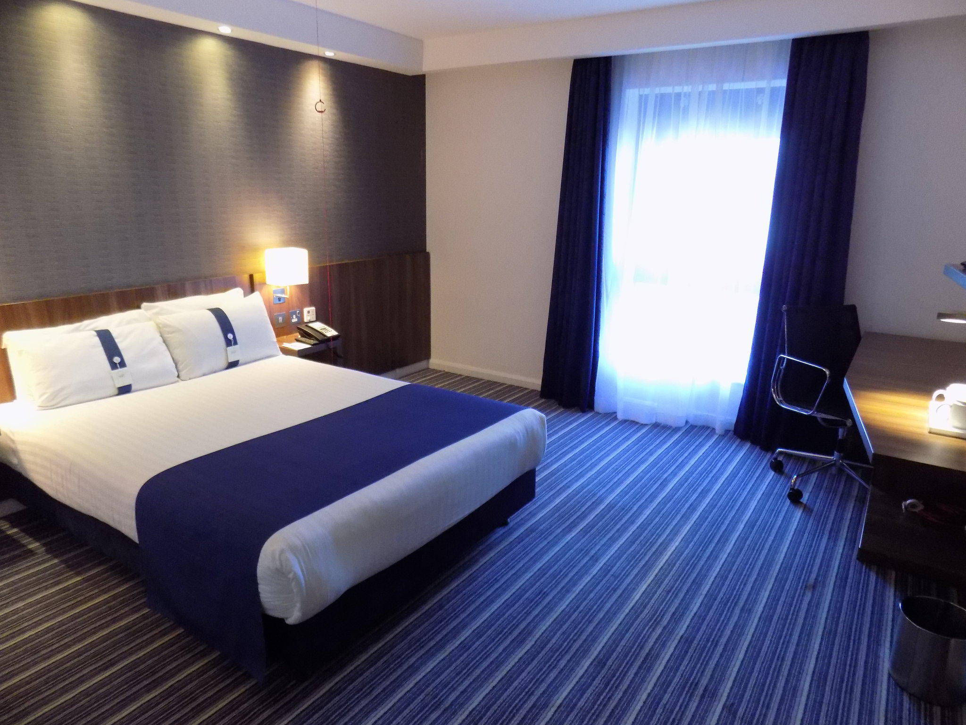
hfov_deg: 73.9
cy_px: 362
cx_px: 483
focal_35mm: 23
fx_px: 642
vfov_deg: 58.9
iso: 400
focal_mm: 4
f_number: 3.1
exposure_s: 1/25
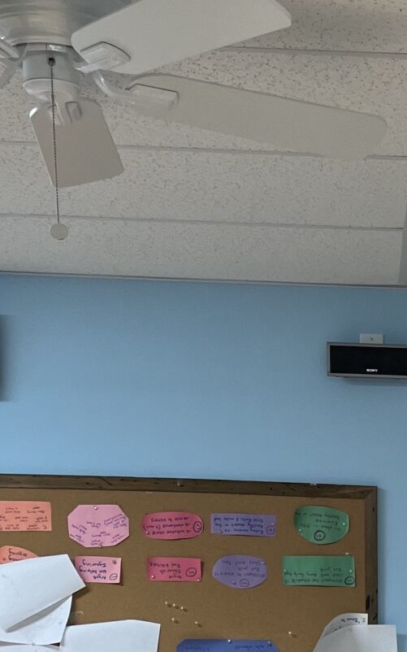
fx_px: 1562
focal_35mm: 88
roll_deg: -1.2
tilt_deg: -12.8
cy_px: 1005
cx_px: 487
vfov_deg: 20.0
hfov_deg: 14.4
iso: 100
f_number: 1.6
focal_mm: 5.1
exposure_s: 1/60
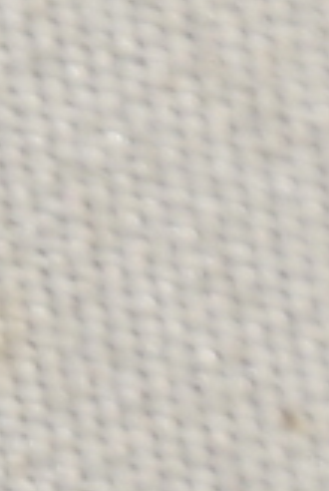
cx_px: -969
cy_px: 835
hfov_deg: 1.1
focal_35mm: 1226
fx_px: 16735
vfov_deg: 1.7
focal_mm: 140
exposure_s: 1/160
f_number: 13
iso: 100
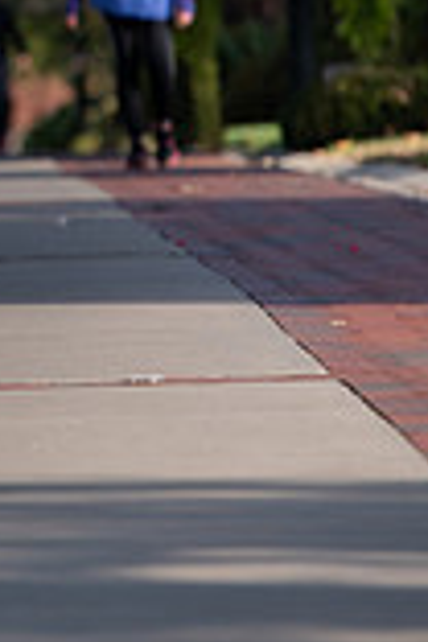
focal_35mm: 669
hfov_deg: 2.0
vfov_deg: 3.1
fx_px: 11930
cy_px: -134
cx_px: -420
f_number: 4.5
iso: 250
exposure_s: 1/800
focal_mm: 180
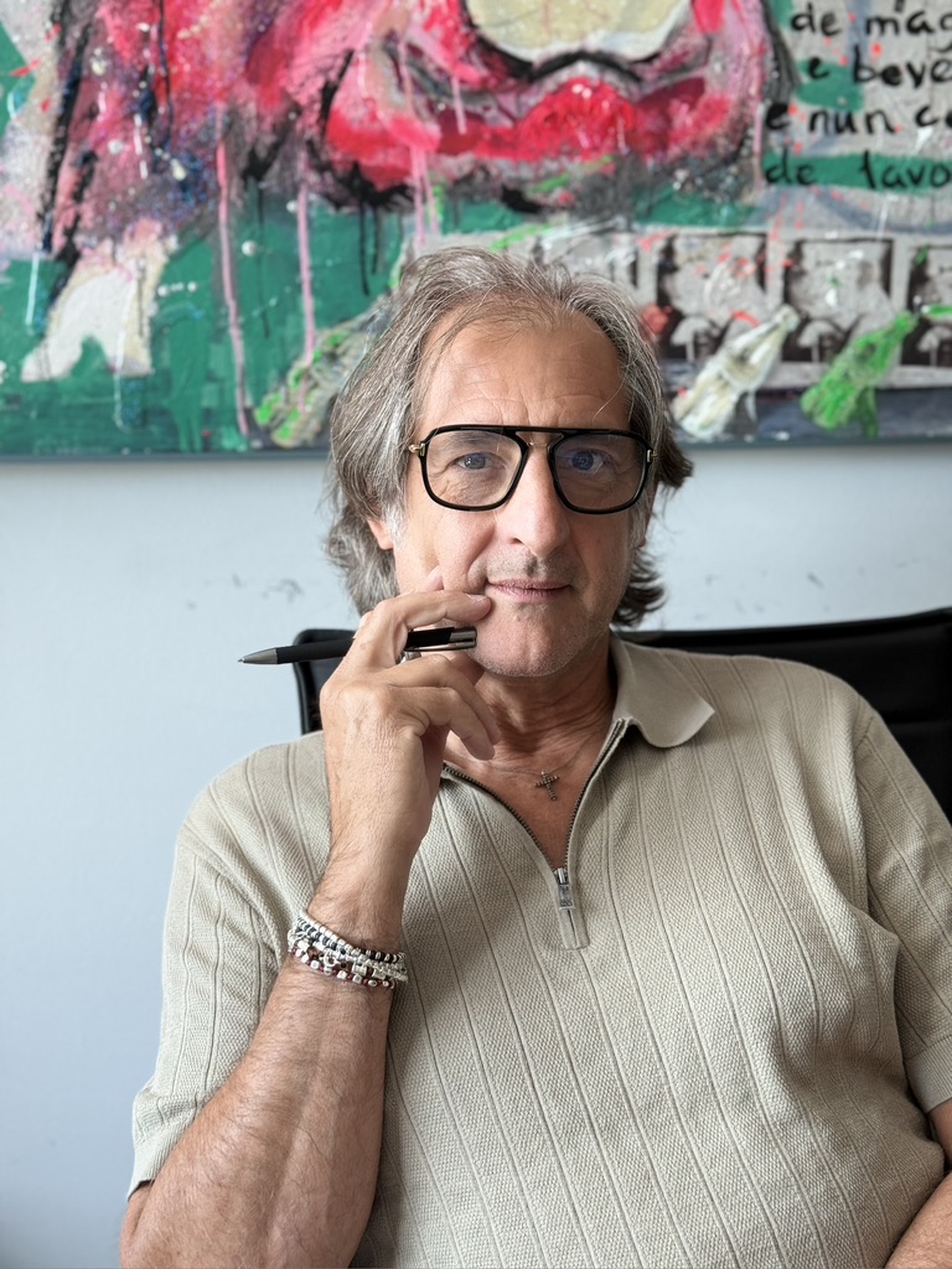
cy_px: 634
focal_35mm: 48
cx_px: 476
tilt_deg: -0.5
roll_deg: +1.0
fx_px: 1760
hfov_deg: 30.3
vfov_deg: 39.7
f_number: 1.78
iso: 100
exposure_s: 1/81
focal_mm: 6.76
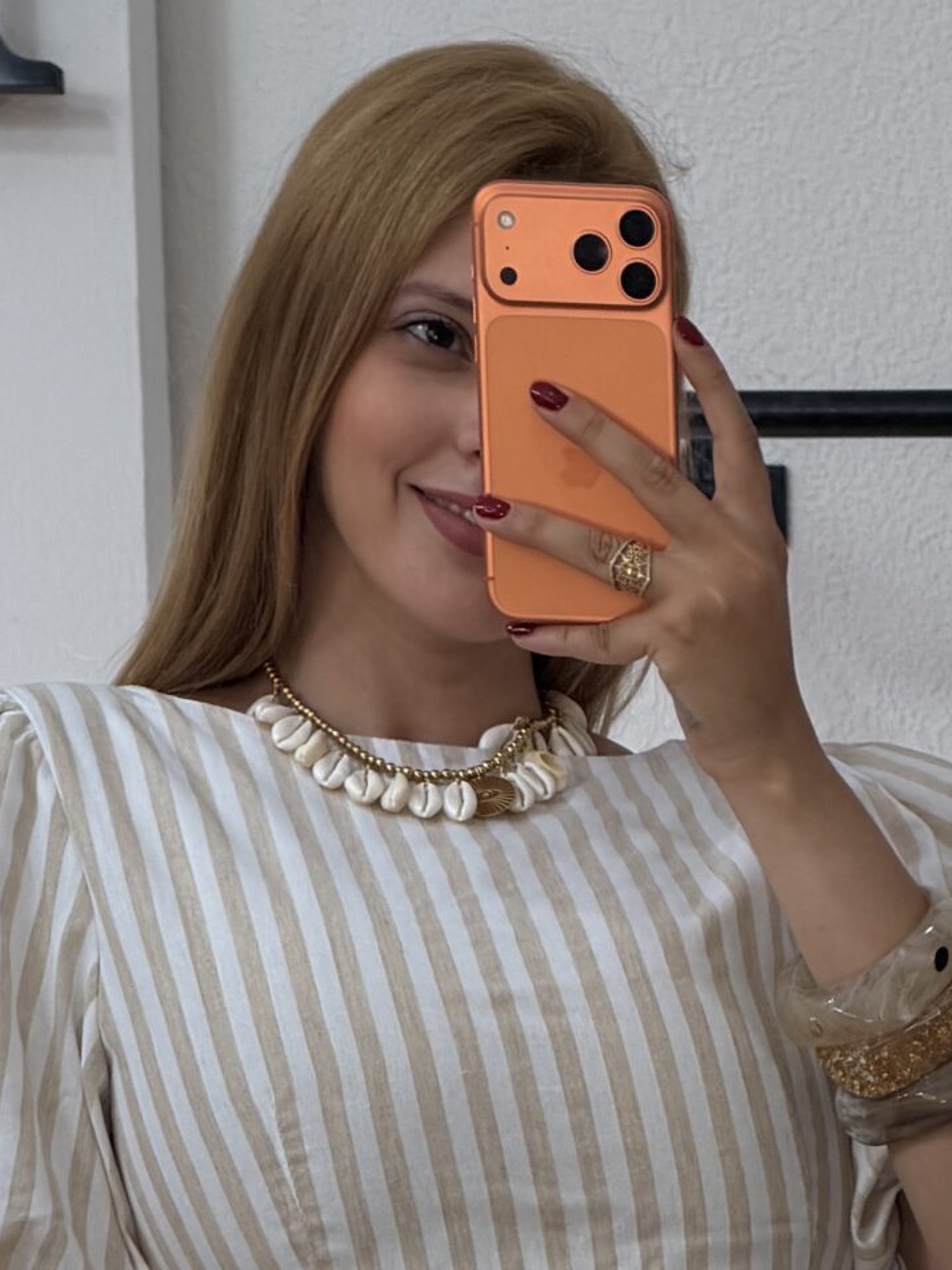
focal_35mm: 269
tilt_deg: -18.6
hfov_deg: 5.5
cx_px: 607
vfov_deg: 7.3
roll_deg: -1.5
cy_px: 1633
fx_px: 9864
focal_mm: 16.89
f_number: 2.8
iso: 80
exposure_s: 1/98
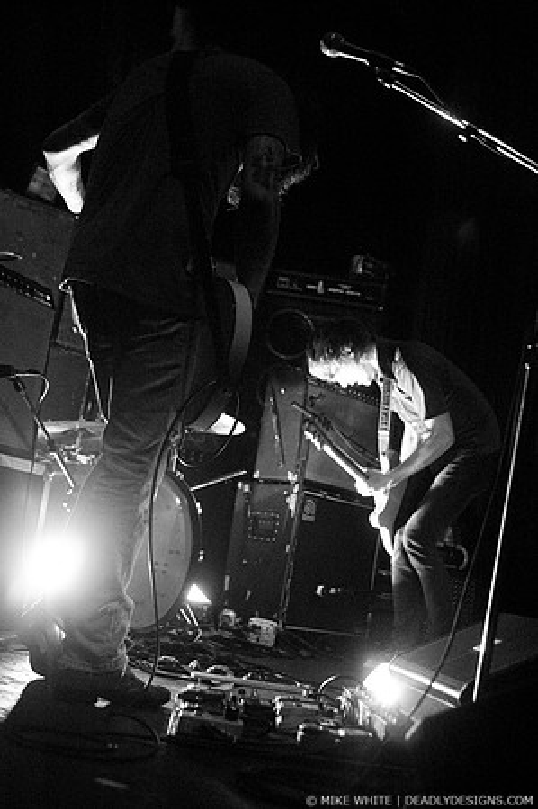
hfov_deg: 25.7
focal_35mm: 52
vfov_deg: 37.9
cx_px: 269
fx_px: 1180
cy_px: 404
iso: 1600
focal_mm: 35
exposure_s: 1/200
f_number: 2.8
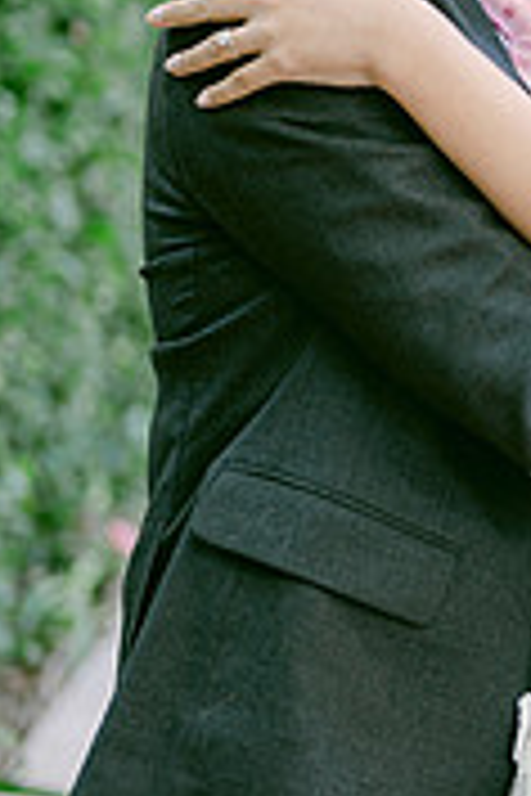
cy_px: 229
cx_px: 664
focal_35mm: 127
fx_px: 2810
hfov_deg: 10.6
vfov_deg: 16.1
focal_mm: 50
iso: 140
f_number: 2
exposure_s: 1/125
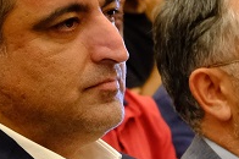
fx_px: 3102
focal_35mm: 468
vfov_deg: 2.9
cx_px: 60
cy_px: 327
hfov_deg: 4.4
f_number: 4
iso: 1600
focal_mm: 44.7
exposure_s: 1/40
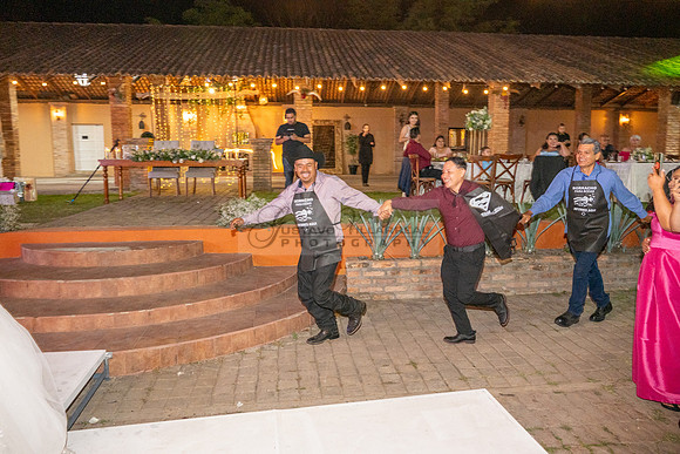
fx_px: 529
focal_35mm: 28
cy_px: 227
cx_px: 340
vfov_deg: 46.4
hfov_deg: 65.5
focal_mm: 28
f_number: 5
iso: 2500
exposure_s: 1/80
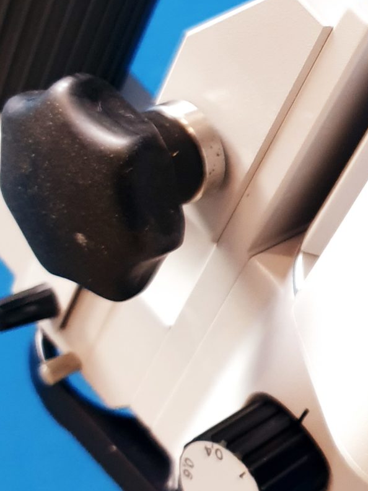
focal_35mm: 84
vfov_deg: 23.3
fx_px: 1191
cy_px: 213
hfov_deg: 16.3
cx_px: 515
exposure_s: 1/50
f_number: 1.5
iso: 200
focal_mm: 4.3
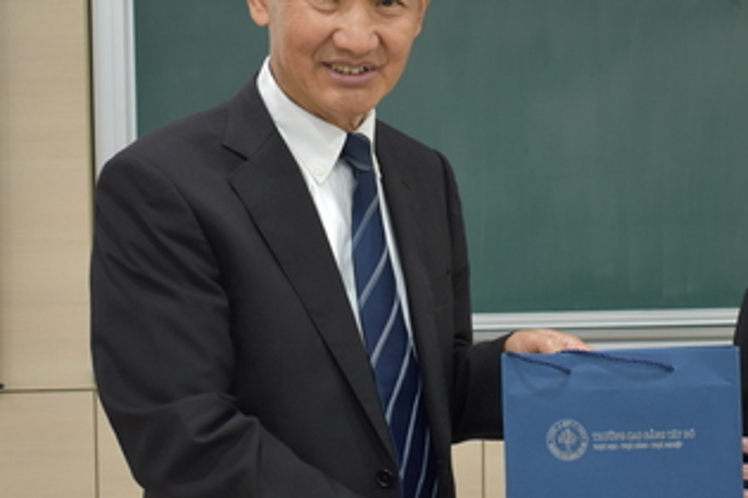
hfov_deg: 25.2
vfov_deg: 17.1
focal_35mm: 80
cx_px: 494
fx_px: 1662
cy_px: 262
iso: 450
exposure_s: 1/30
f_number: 4
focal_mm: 24
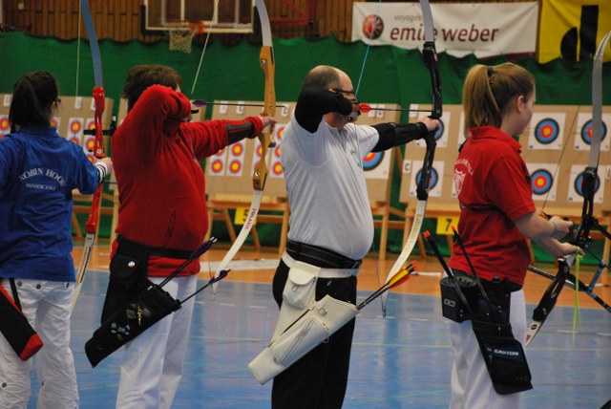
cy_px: 204
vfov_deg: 9.2
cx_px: 306
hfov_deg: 13.7
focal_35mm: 150
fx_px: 2548
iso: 1600
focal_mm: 100
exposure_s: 1/80
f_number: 5.6
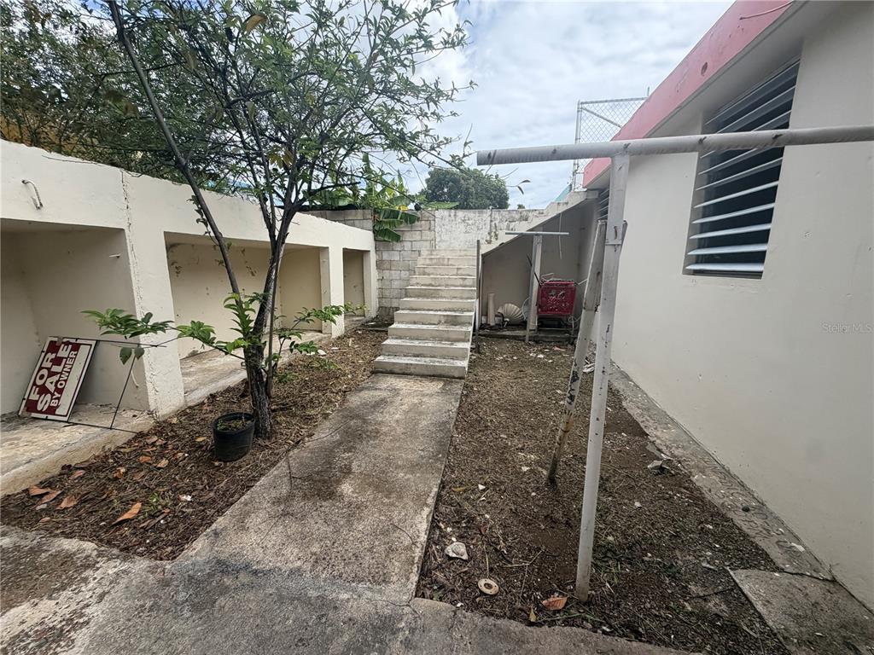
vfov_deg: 85.7
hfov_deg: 102.1
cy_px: 328
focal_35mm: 14
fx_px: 353
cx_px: 437
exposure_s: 1/770
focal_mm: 2.22
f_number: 2.2
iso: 32
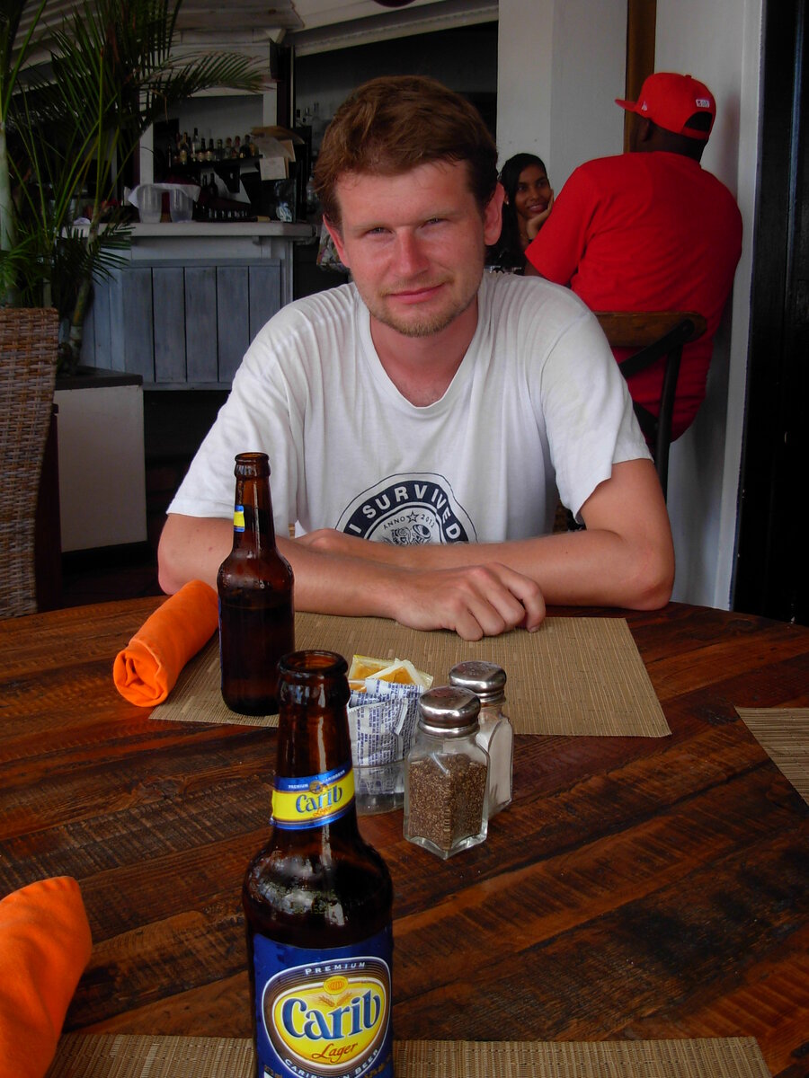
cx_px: 404
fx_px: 1184
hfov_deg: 37.7
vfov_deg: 49.0
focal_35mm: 38
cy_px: 539
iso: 79
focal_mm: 6.3
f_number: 2.9
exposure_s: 1/332
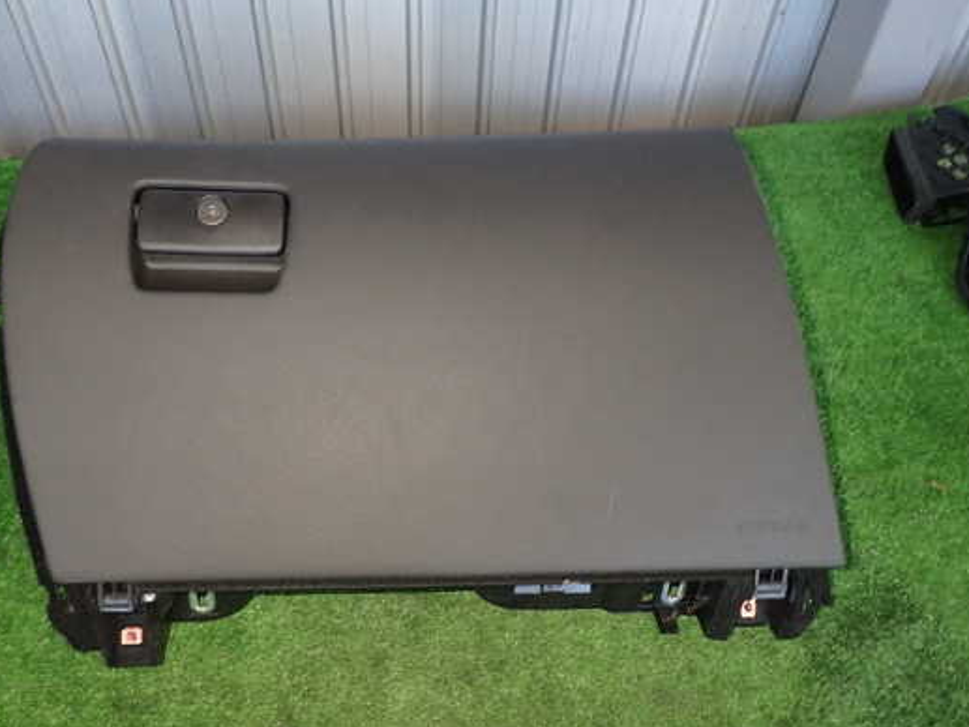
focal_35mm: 29
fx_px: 812
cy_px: 362
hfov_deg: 61.4
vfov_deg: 48.2
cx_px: 420
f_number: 5.6
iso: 200
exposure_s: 1/30
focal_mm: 4.5
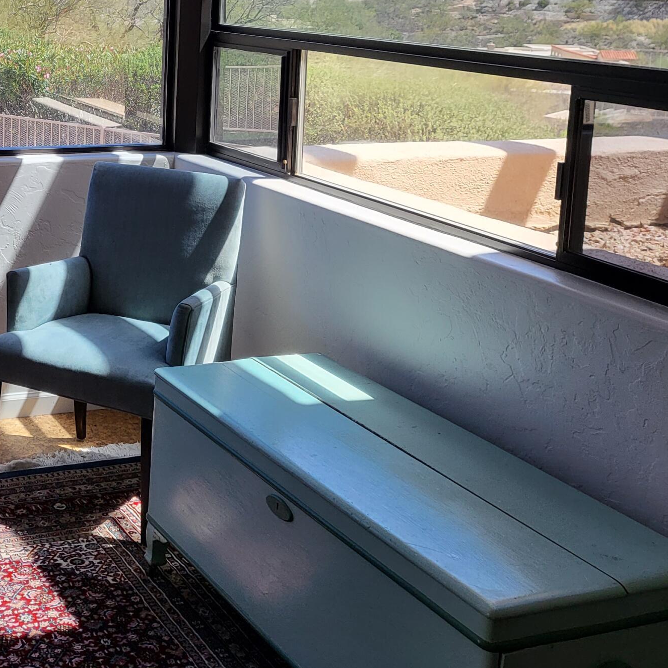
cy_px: 154
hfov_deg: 30.9
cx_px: 33
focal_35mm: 52
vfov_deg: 32.1
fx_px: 1135
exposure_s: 1/460
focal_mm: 4.25
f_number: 1.8
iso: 50
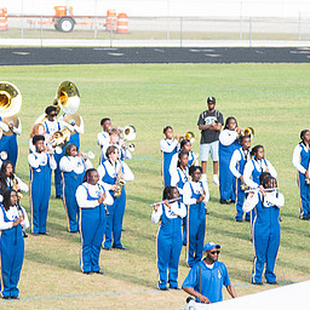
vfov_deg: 5.3
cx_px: 153
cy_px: 142
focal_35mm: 332
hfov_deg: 5.3
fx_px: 3364
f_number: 4
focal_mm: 120
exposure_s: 1/200
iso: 100
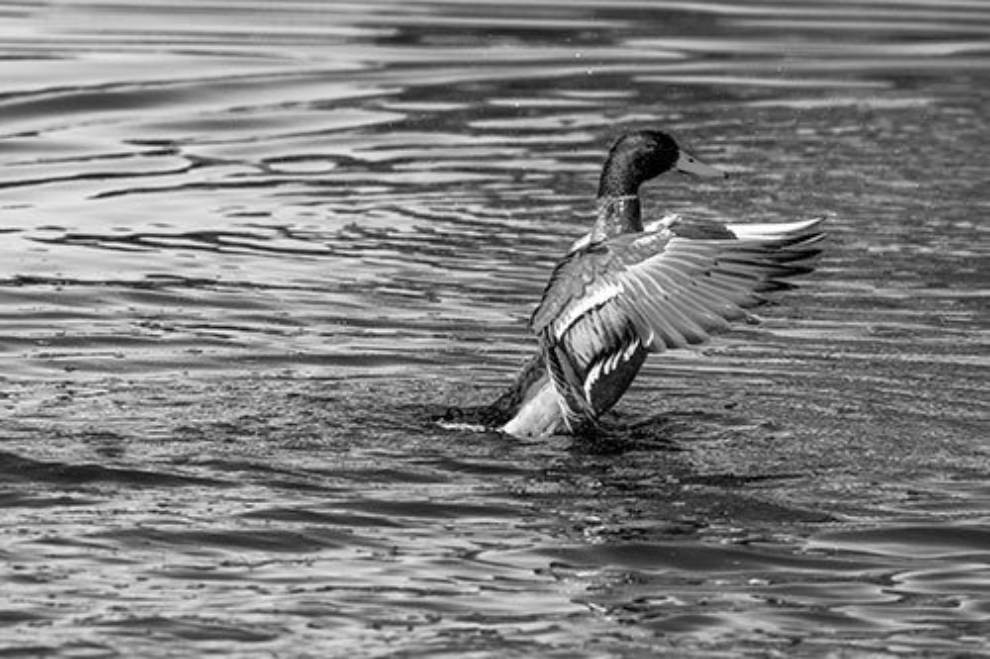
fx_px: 16494
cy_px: 330
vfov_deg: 2.3
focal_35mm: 600
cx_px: 495
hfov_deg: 3.4
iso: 4000
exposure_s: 1/2500
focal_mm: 600
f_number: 11
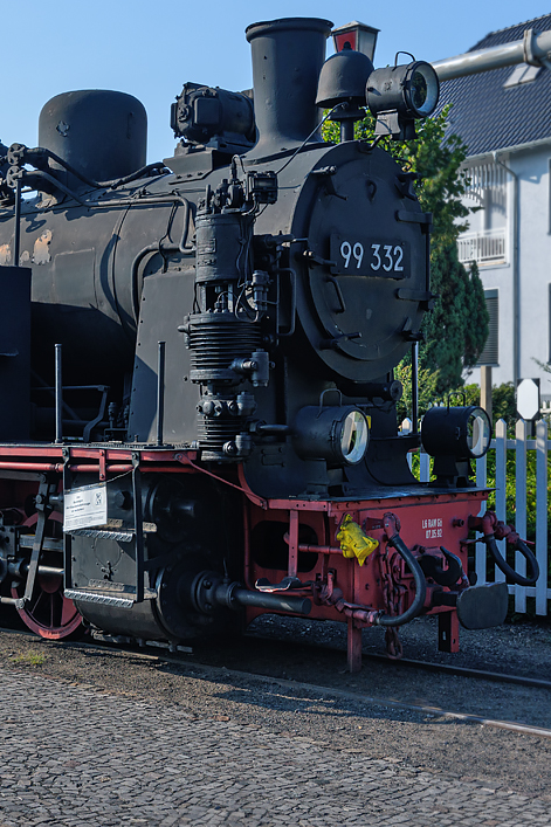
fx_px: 1286
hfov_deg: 22.8
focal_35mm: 56
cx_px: -57
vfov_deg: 35.6
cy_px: 373
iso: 100
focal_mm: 22
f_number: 8
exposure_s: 1/400
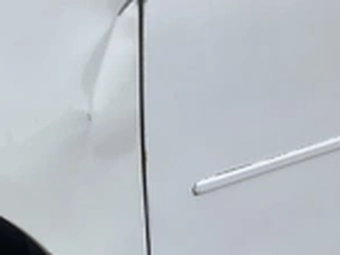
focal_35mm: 78
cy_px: 241
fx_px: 767
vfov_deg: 18.5
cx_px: 41
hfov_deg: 24.4
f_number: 1.8
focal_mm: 3
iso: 25
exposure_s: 1/1311
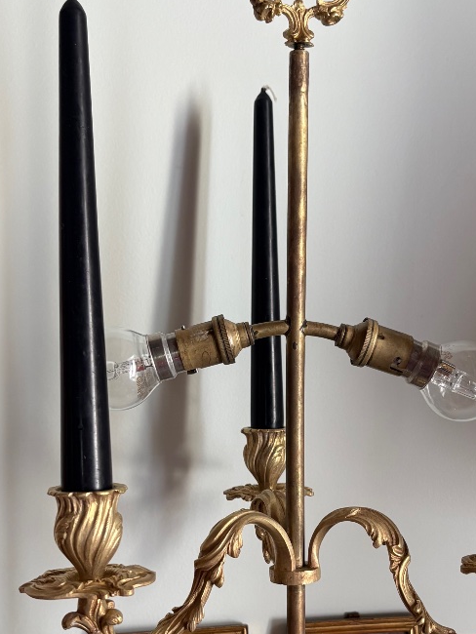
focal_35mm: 48
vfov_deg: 38.9
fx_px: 879
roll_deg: -1.8
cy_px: 447
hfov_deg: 30.2
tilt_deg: -8.8
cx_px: 287
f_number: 1.6
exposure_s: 1/121
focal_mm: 5.96
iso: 125
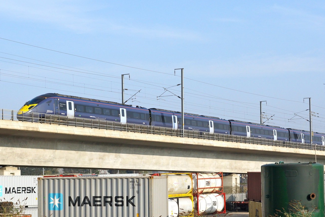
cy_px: 136
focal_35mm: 77
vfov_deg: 17.8
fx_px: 693
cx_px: 208
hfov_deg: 26.3
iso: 200
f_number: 6.3
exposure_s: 1/1000
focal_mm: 35
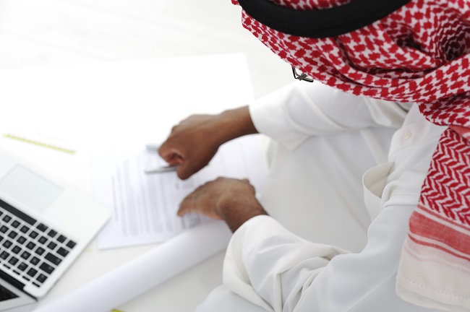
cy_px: 156
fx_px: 652
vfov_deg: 26.9
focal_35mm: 50
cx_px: 235
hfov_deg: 39.6
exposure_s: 1/160
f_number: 5
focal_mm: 50
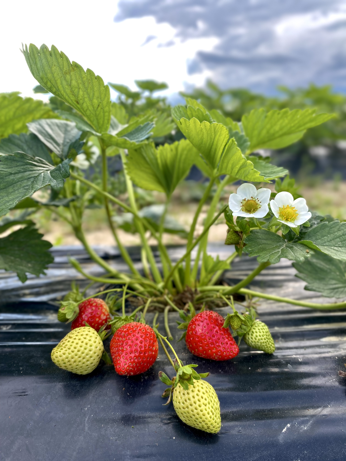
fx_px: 347
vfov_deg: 67.3
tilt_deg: -14.6
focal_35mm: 26
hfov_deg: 53.1
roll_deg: +4.5
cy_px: 230
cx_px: 173
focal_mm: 4.25
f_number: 1.8
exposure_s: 1/232
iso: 32
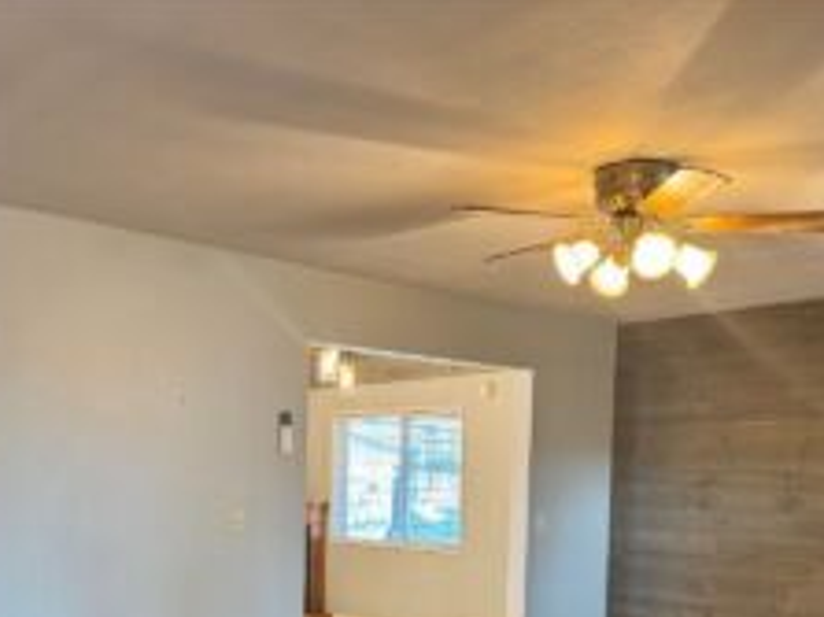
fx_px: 1023
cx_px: 392
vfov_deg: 32.1
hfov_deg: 43.9
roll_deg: -2.9
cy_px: 547
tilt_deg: -4.4
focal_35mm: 43
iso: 200
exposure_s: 1/60
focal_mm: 6.76
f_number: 1.78
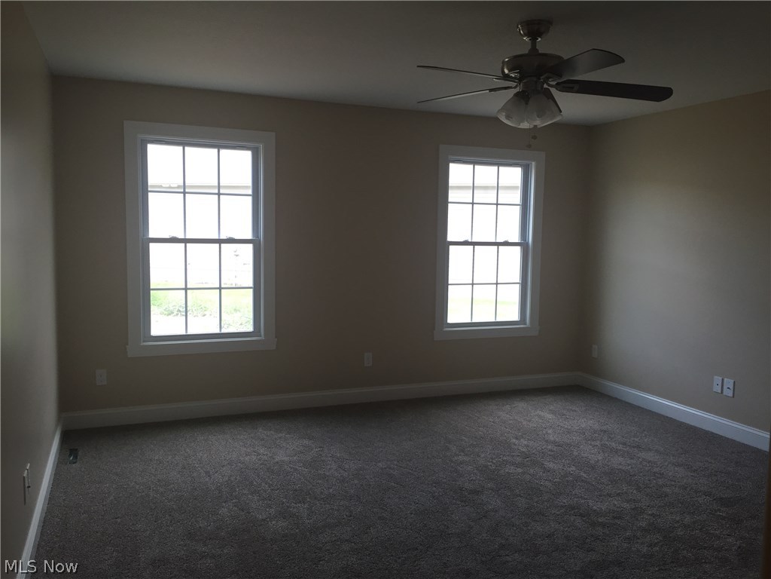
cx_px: 386
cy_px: 290
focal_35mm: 29
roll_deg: +0.4
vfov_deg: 48.2
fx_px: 646
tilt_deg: -4.5
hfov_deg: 61.7
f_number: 2.2
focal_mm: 4.15
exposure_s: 1/120
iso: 50
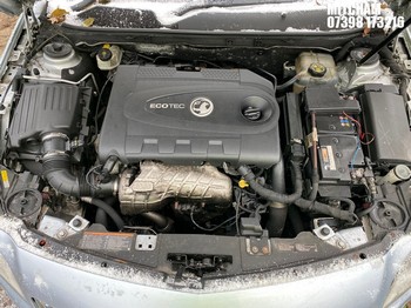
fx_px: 308
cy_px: 154
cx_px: 206
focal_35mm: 26
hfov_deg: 67.3
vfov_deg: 53.0
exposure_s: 1/119
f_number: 1.8
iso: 125
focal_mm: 4.25
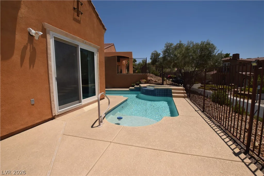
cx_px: 132
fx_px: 110
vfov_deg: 77.3
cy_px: 88
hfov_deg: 100.4
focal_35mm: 15
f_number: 13
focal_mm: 10
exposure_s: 1/200
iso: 100
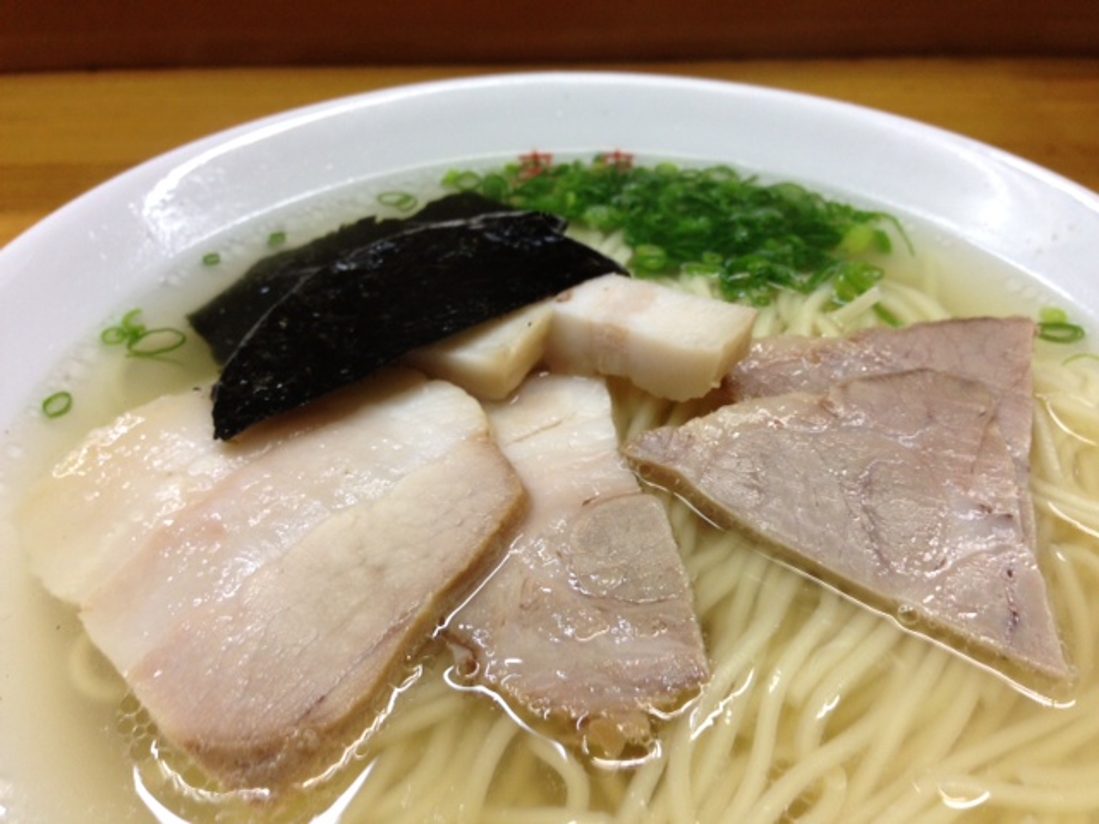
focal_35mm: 33
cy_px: 412
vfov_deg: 42.9
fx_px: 1048
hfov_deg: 55.4
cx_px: 550
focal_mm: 4.13
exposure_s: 1/20
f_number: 2.4
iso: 80
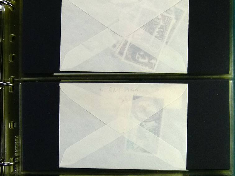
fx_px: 360
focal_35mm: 53
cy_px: 134
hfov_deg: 36.2
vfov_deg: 27.1
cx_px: 119
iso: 200
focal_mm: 7
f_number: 3.1
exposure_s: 1/250
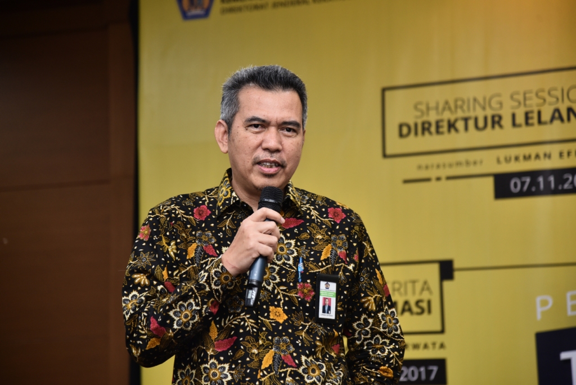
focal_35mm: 120
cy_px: 192
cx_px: 288
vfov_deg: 11.4
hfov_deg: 17.1
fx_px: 1920
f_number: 4
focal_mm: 120
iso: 320
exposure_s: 1/60
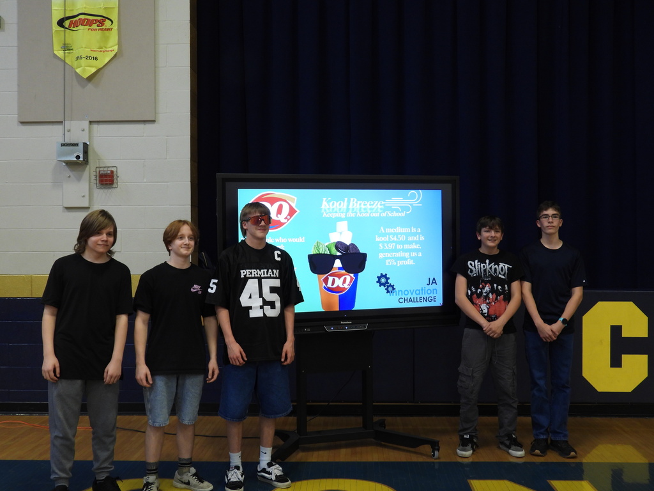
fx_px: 756
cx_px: 327
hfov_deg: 46.8
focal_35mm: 40
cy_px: 246
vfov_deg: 36.0
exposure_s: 1/30
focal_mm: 7.1
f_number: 3.2
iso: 180
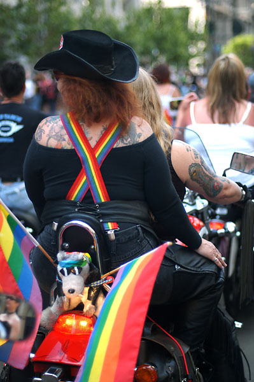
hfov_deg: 18.2
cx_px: 127
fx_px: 795
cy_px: 191
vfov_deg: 27.0
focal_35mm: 75
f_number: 1.4
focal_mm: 50
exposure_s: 1/500
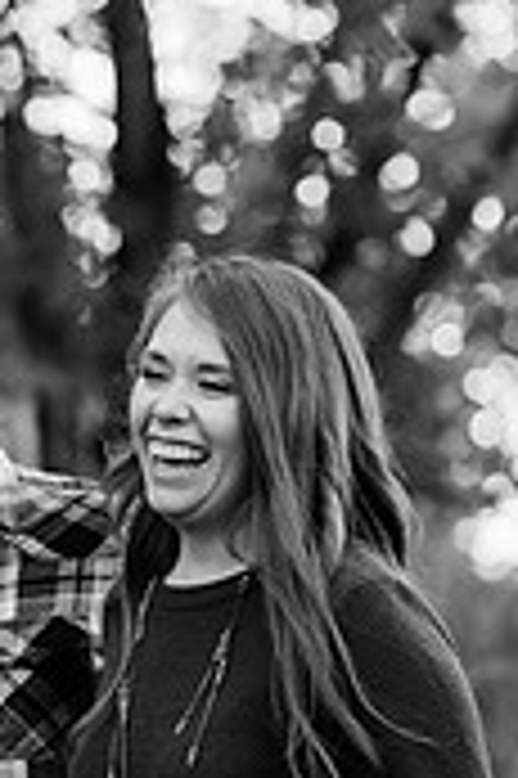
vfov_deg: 9.3
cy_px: 706
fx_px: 4779
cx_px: 52
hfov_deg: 6.2
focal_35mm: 221
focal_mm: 85
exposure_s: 1/200
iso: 500
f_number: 2.5
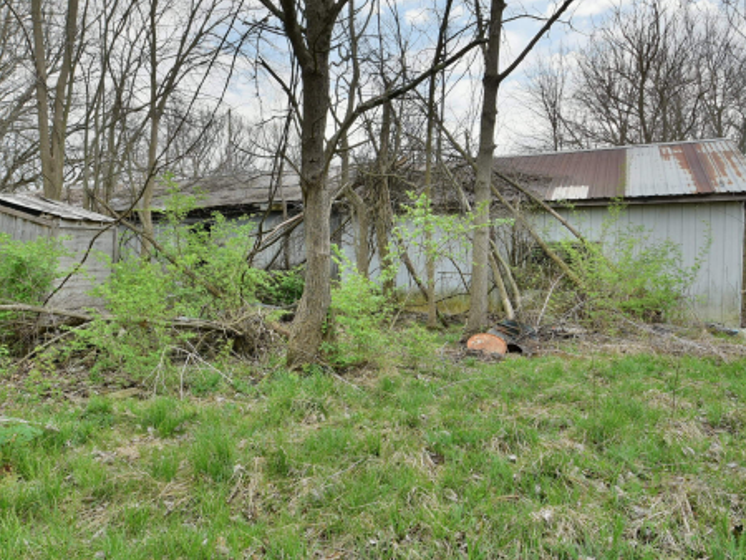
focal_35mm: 24
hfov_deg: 70.7
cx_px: 291
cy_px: 262
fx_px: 517
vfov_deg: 56.8
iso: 100
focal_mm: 10
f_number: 10
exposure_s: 1/100
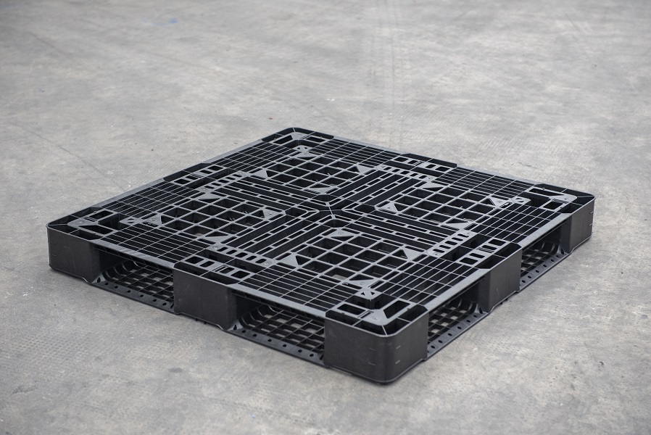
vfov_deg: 19.5
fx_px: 1267
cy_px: 218
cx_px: 326
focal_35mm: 70
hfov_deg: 28.8
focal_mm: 70
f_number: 4.5
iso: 200
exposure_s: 1/200
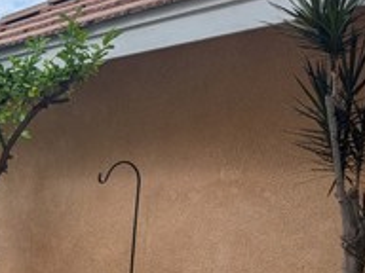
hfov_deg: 20.9
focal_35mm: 80
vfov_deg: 17.2
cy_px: 371
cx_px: -175
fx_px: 844
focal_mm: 6.9
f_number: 1.68
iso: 10
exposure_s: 1/499
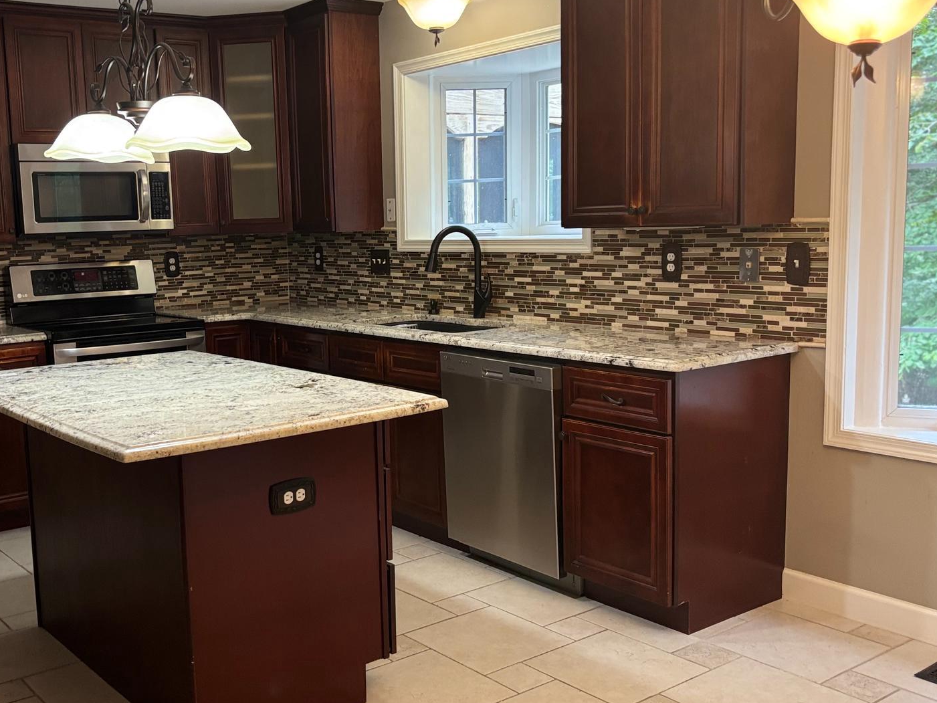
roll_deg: +1.1
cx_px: 346
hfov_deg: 48.5
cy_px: 356
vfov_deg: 37.7
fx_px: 1029
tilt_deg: -8.0
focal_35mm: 38
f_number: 1.6
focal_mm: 5.96
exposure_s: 1/60
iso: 160
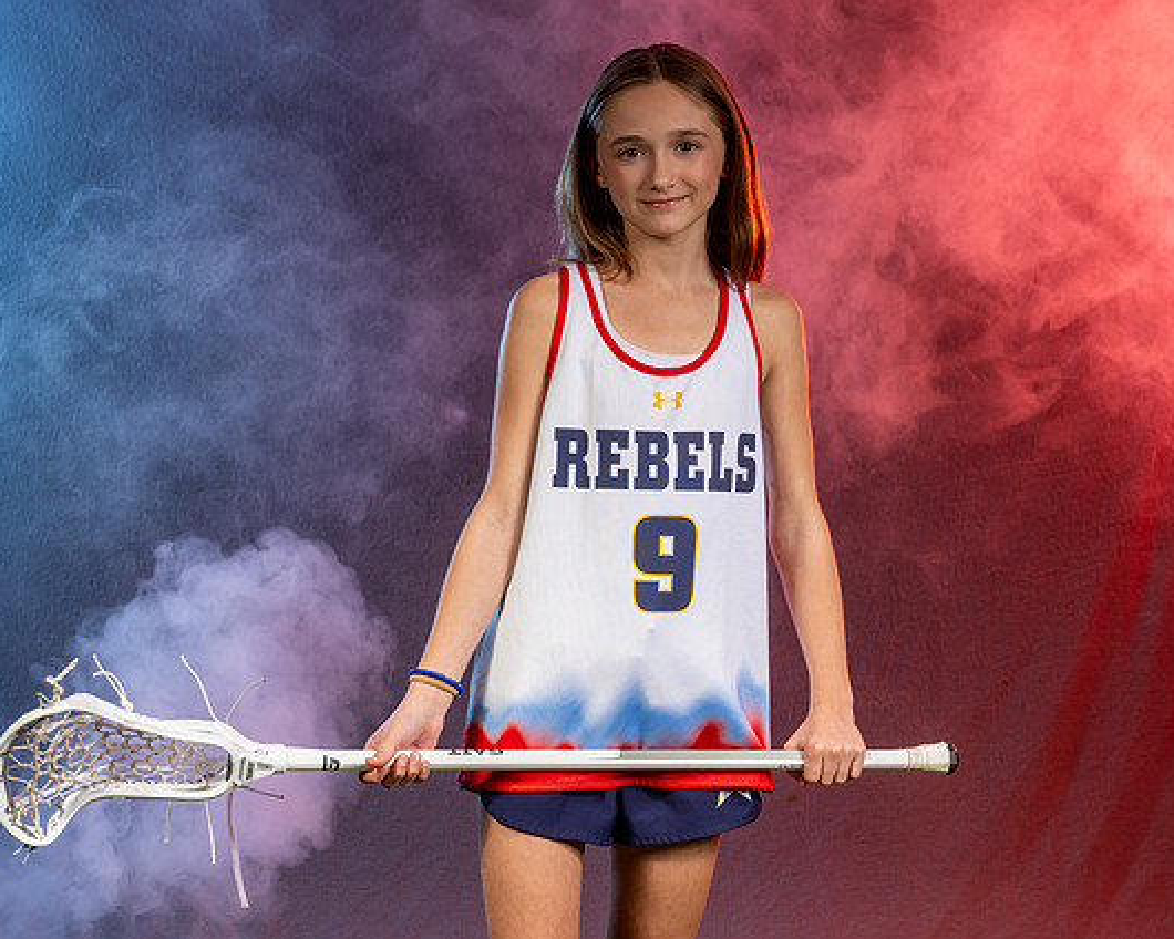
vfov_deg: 12.7
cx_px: 674
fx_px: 4204
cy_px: 513
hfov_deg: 15.9
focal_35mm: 121
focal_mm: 93
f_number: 8
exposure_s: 1/200
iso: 64
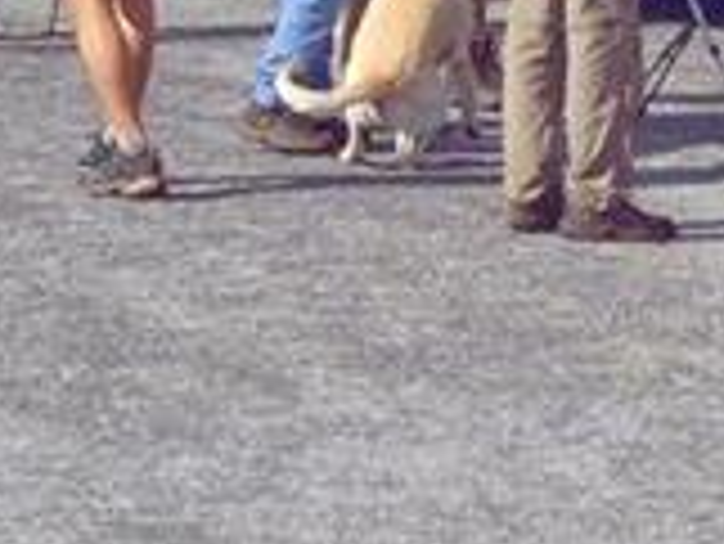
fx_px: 6635
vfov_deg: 4.6
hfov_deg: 6.2
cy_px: -537
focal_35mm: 317
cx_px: 967
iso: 400
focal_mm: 13.09
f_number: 16
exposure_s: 1/250
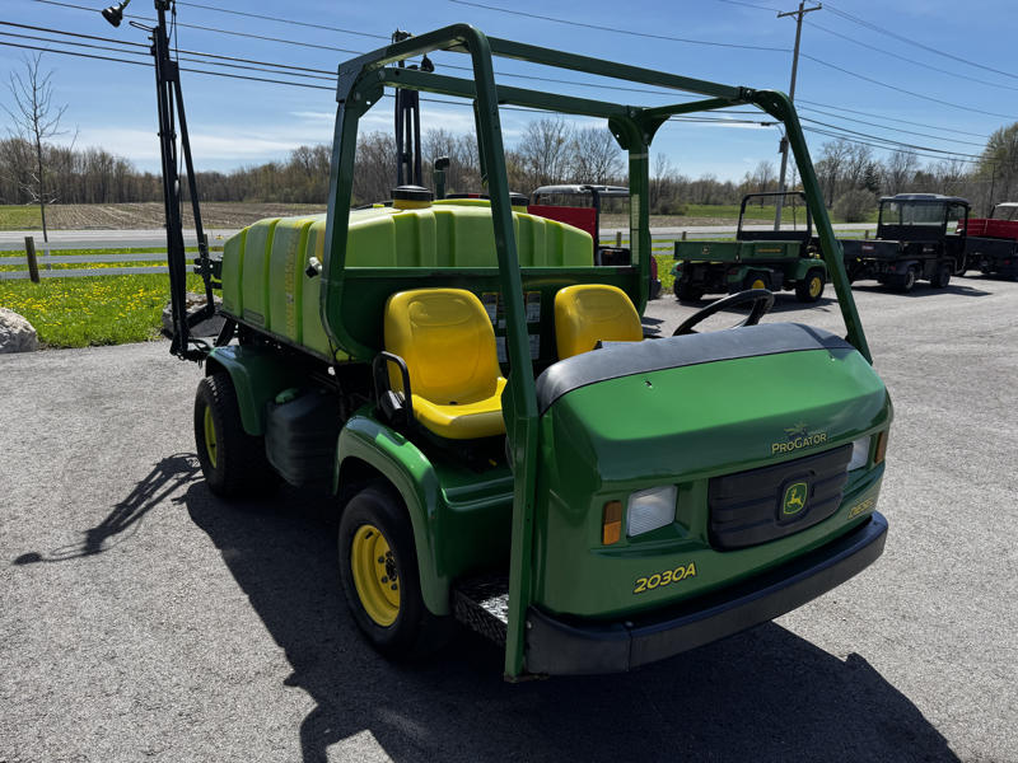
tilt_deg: -14.9
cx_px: 509
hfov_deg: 71.6
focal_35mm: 24
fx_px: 706
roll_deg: -1.0
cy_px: 382
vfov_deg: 56.8
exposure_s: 1/2604
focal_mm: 6.76
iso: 80
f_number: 1.78
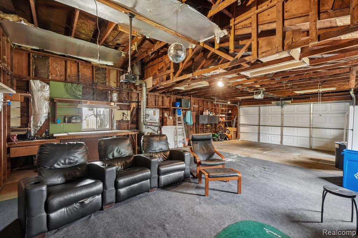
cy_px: 119
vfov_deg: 77.3
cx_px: 179
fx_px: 149
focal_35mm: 15
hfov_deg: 100.4
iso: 400
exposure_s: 1/3.33
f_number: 8
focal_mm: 10
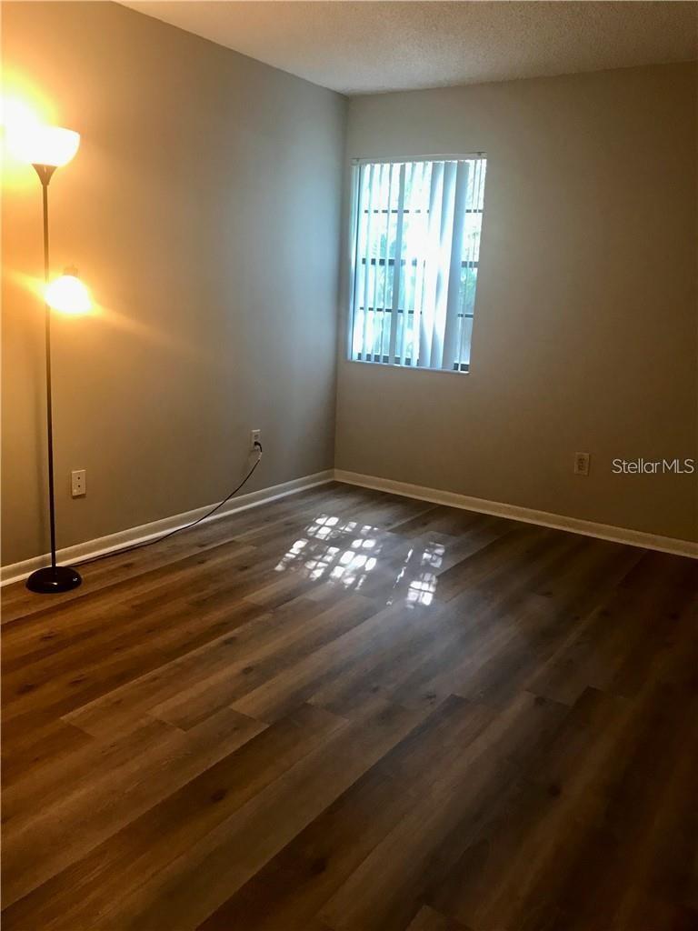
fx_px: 753
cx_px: 349
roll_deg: -1.7
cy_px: 466
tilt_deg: -13.3
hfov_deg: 49.7
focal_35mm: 28
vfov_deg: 63.4
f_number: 1.8
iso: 40
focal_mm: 3.99
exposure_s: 1/20
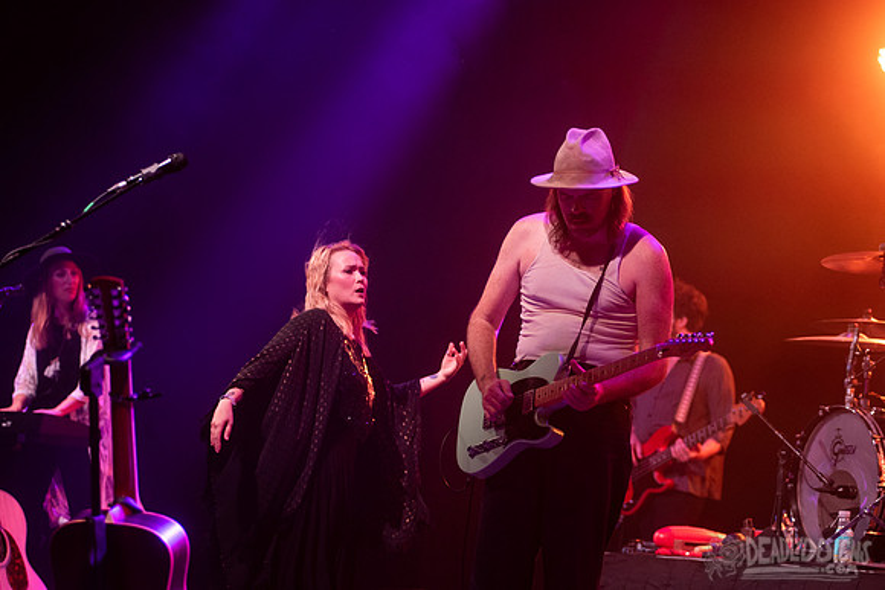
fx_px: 2621
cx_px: 471
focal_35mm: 107
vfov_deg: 12.9
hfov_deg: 19.2
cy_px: 294
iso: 2500
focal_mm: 95
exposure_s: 1/400
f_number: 3.2
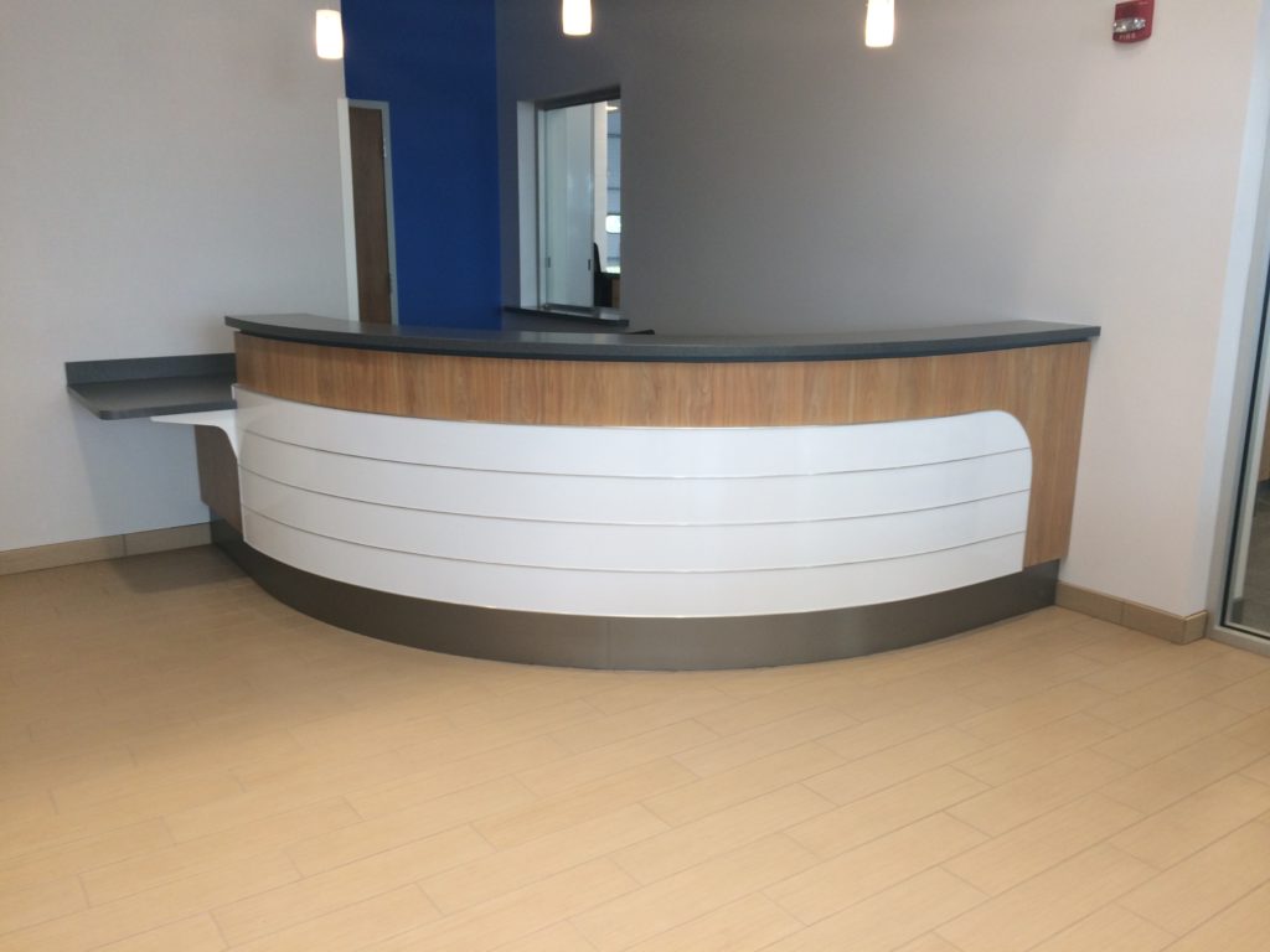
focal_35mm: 29
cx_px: 635
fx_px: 1064
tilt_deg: -14.9
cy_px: 476
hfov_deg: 61.7
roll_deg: +1.7
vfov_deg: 48.2
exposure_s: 1/60
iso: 40
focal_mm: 4.15
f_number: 2.2
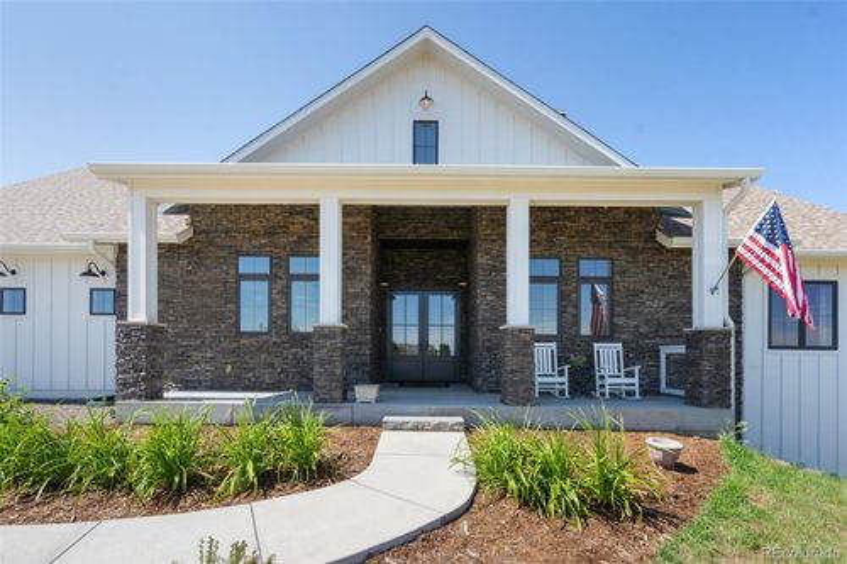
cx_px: 424
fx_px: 376
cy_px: 282
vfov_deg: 73.7
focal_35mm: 16
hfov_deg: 96.8
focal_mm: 16
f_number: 8
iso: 500
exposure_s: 1/160
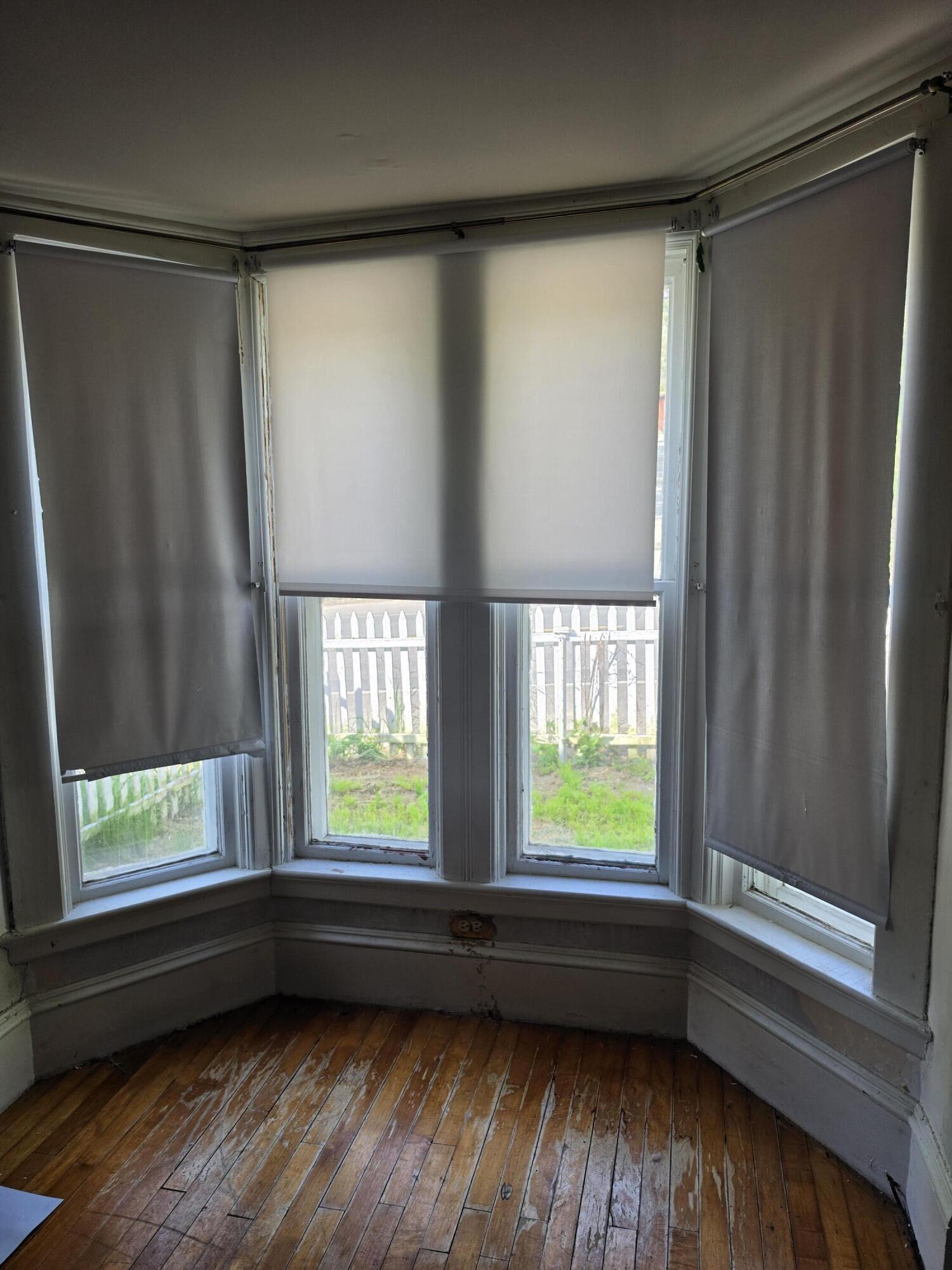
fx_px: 843
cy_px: 635
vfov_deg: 73.9
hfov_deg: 58.9
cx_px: 476
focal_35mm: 23
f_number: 1.4
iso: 25
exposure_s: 1/359
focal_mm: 6.5
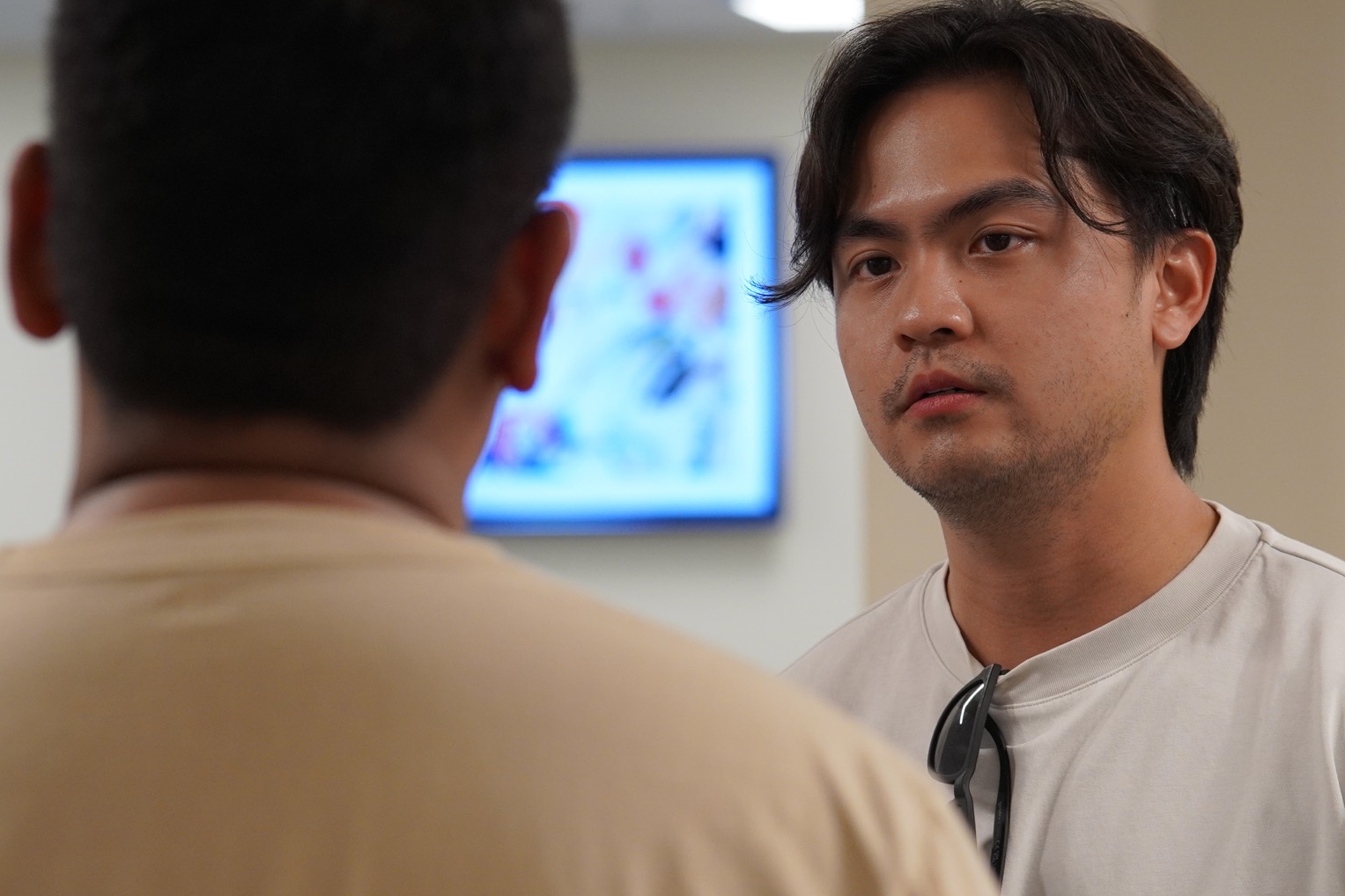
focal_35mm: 177
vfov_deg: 7.8
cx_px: 780
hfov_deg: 11.6
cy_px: 552
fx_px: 6604
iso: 800
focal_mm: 75
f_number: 4
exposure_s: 1/160
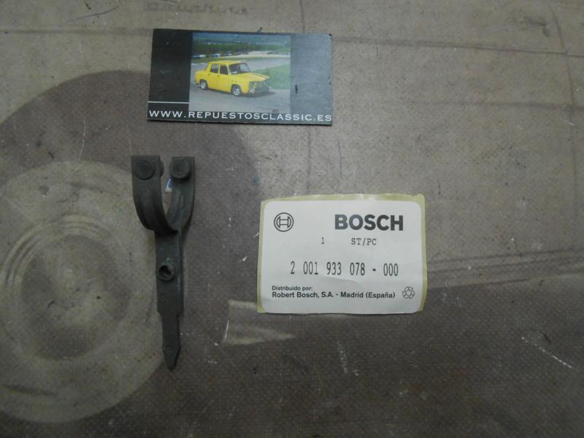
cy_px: 219
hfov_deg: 67.3
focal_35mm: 26
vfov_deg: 53.1
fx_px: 439
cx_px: 292
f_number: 3.5
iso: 320
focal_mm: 4.6
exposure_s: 1/30
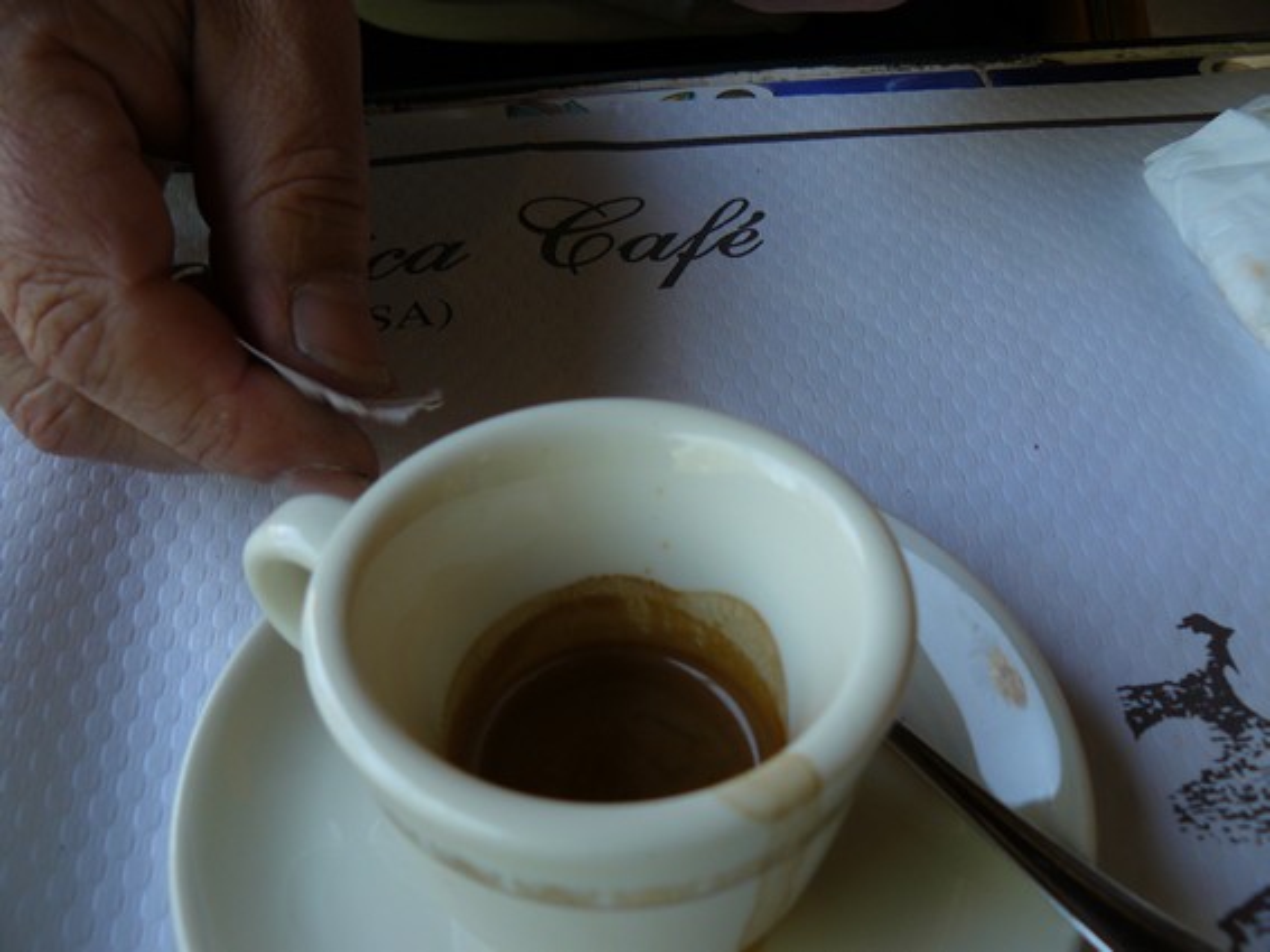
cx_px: 635
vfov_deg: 39.6
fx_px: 1320
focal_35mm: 36
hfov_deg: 51.4
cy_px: 476
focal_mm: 6
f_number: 2.8
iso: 100
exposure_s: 1/80
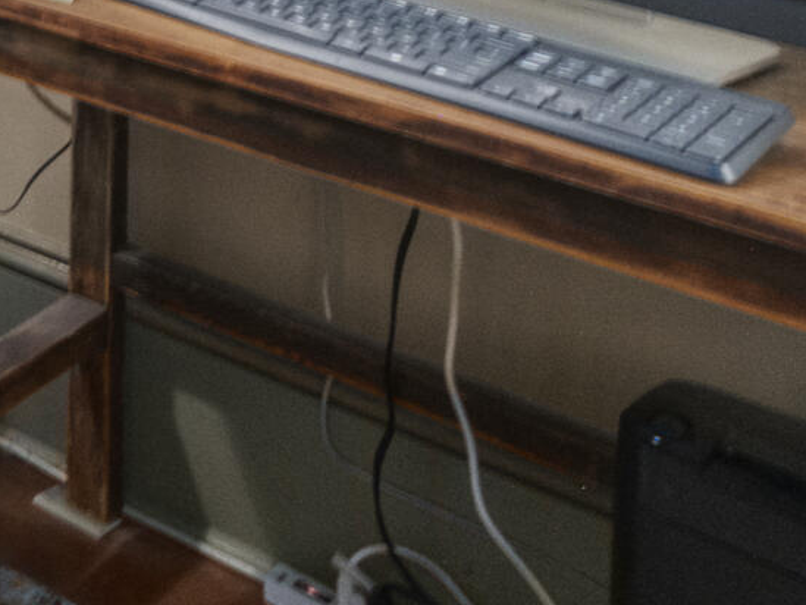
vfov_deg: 17.9
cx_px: -843
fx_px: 1467
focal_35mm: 63
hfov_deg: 18.5
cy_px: -523
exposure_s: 1/1.25
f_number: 8
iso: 400
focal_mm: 8
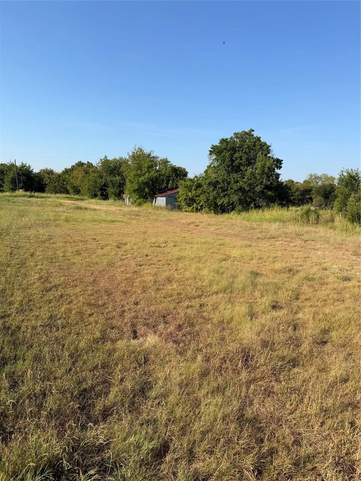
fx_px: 334
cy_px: 240
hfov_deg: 56.8
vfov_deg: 71.6
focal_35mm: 24
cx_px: 180
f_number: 1.78
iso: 80
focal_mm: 6.76
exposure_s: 1/4167
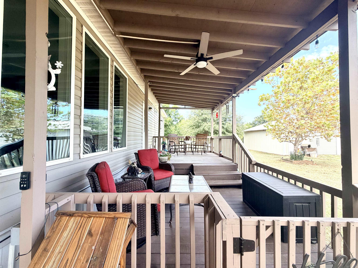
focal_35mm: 14
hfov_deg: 102.1
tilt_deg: +1.5
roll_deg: +0.0
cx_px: 179
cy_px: 134
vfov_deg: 85.7
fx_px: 145
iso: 64
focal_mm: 2.22
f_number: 2.2
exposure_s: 1/201
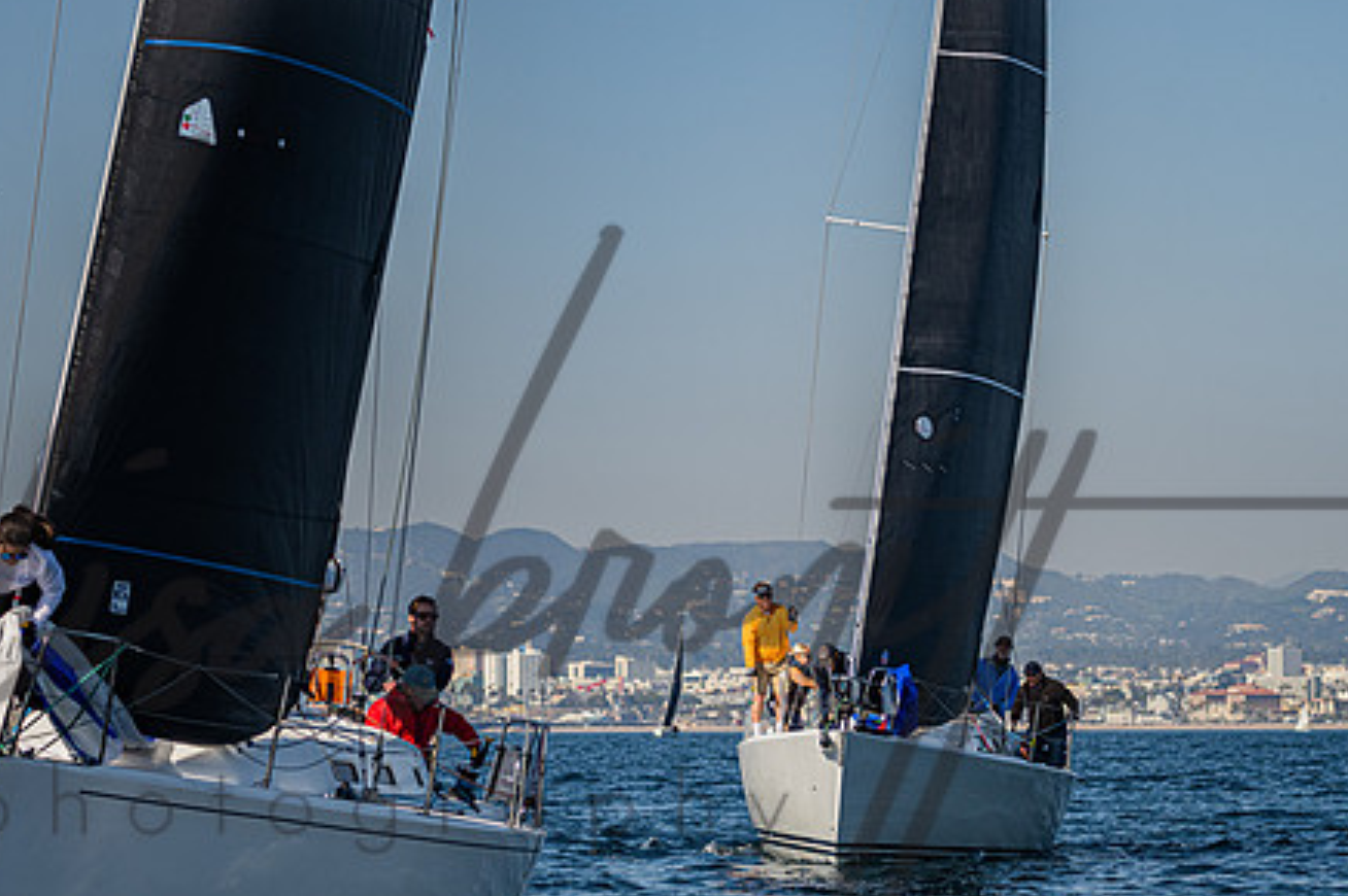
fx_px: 5986
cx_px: 817
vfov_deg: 8.6
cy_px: 624
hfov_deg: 12.8
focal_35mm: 160
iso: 400
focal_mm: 100
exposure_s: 1/5000
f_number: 4.5
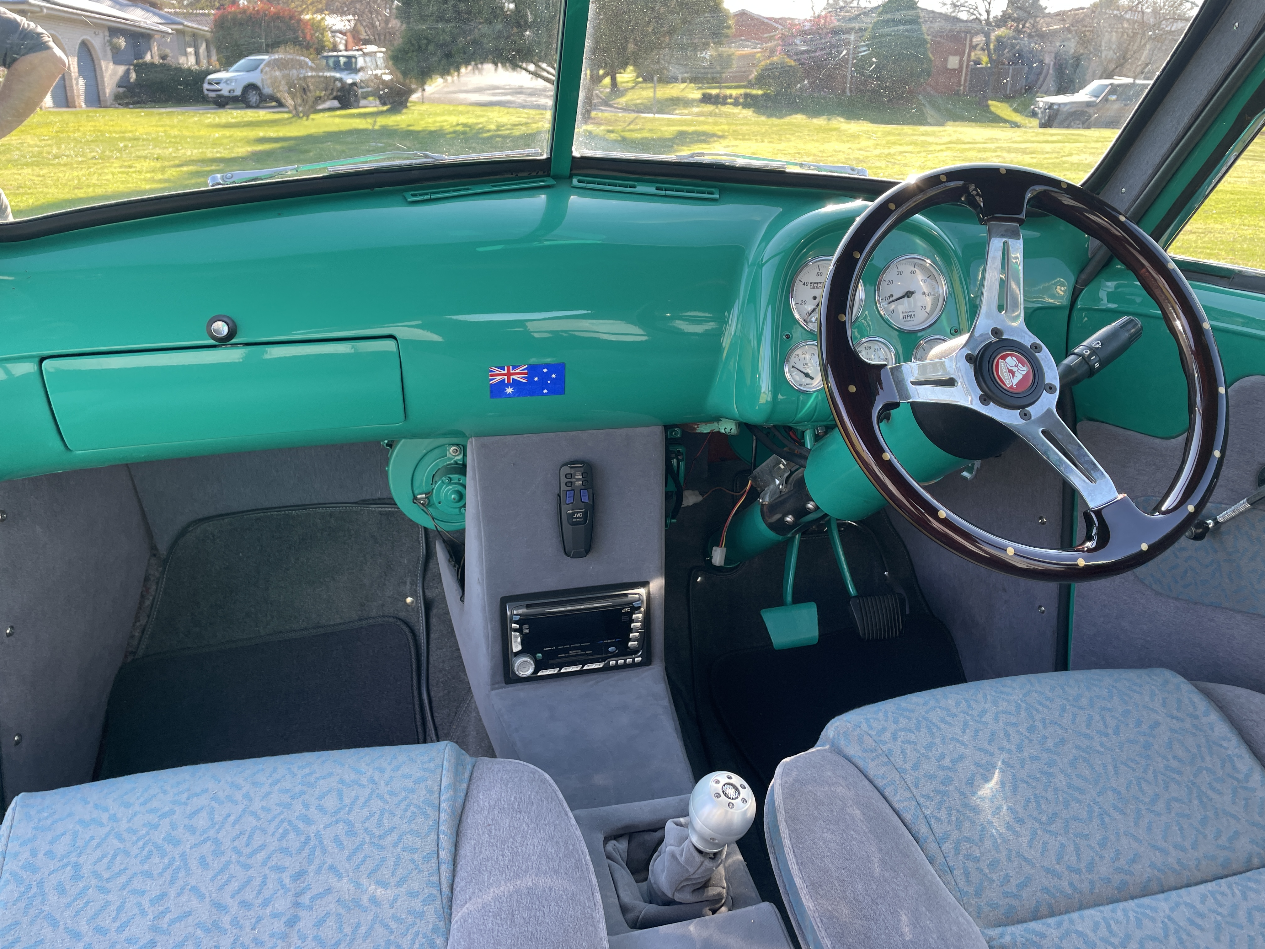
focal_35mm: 26
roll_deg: -1.3
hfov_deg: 67.3
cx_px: 632
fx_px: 950
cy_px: 474
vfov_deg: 53.1
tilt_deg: -20.2
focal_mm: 4.2
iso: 32
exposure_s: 1/136
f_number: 1.6
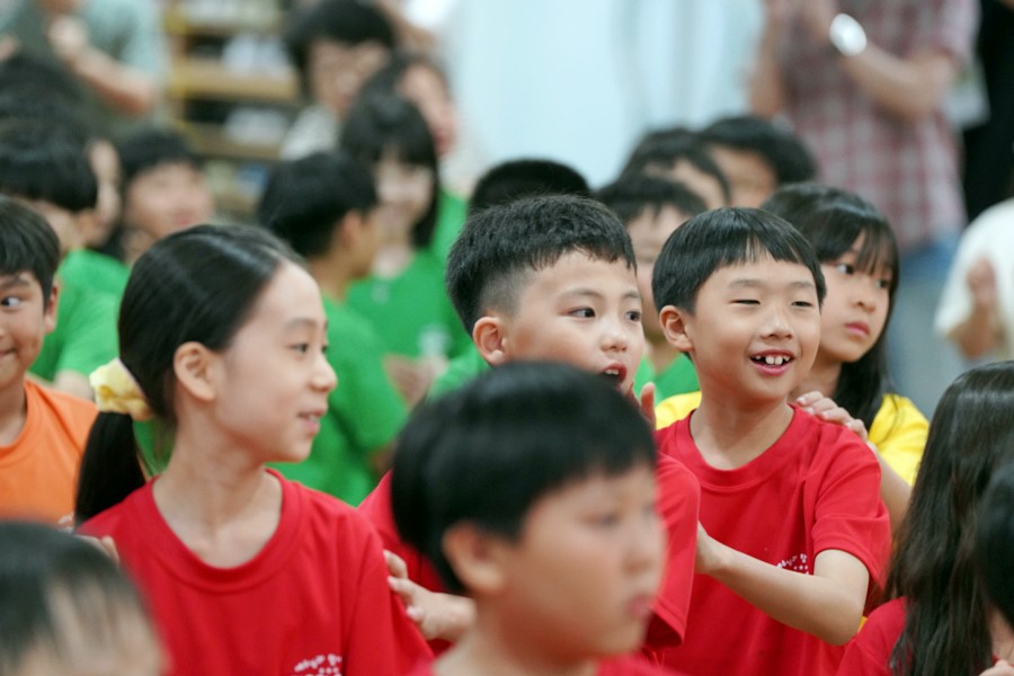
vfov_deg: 6.9
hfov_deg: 10.3
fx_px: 5633
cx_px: 507
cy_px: 338
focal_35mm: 200
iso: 4000
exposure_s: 1/250
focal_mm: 200
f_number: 4
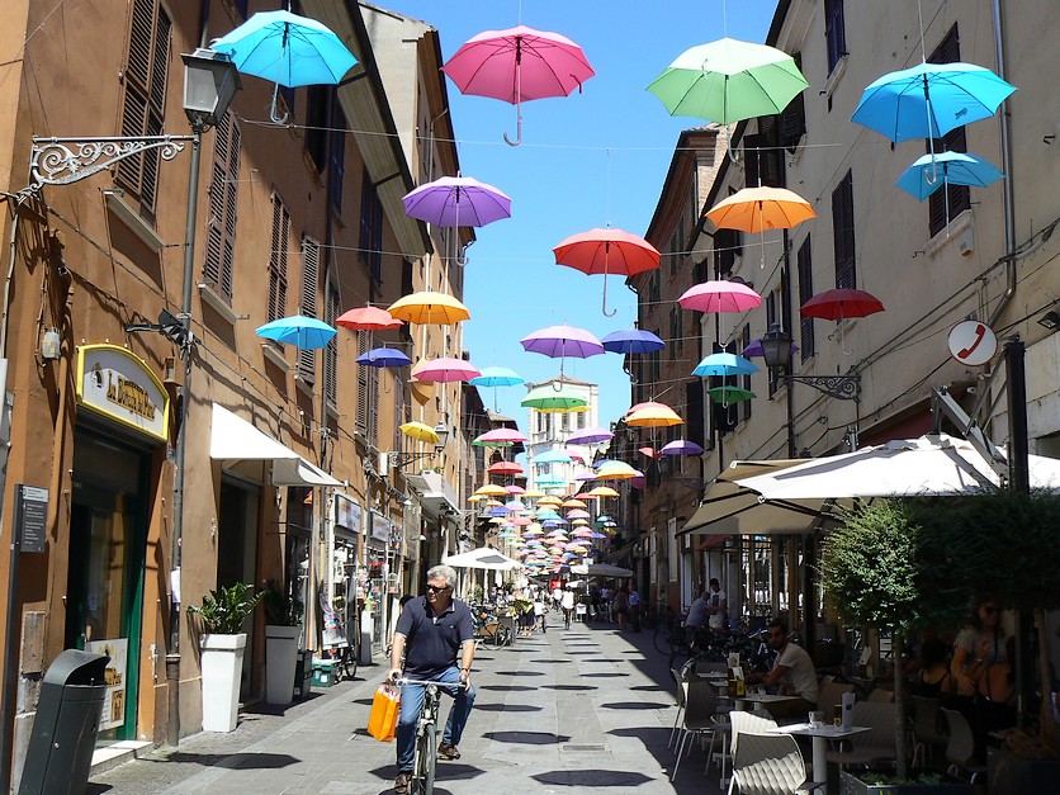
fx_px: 1102
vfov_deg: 39.7
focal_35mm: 36
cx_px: 530
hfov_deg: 51.4
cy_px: 398
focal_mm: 6
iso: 100
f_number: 6.3
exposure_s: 1/400
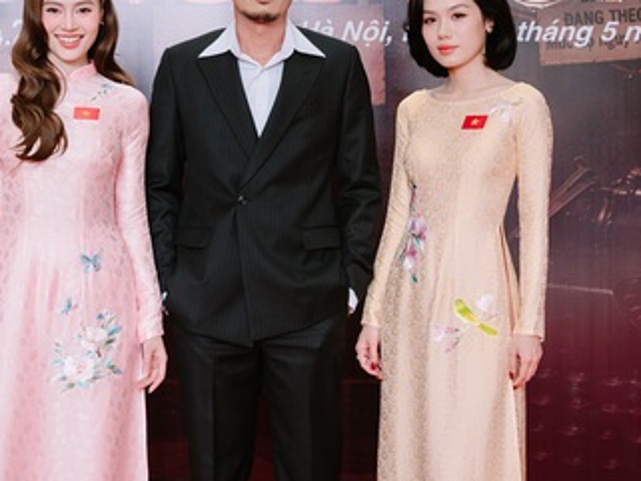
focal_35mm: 92
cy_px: 123
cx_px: 284
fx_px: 1704
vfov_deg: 16.0
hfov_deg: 21.3
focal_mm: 48
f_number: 3.5
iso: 800
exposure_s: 1/250
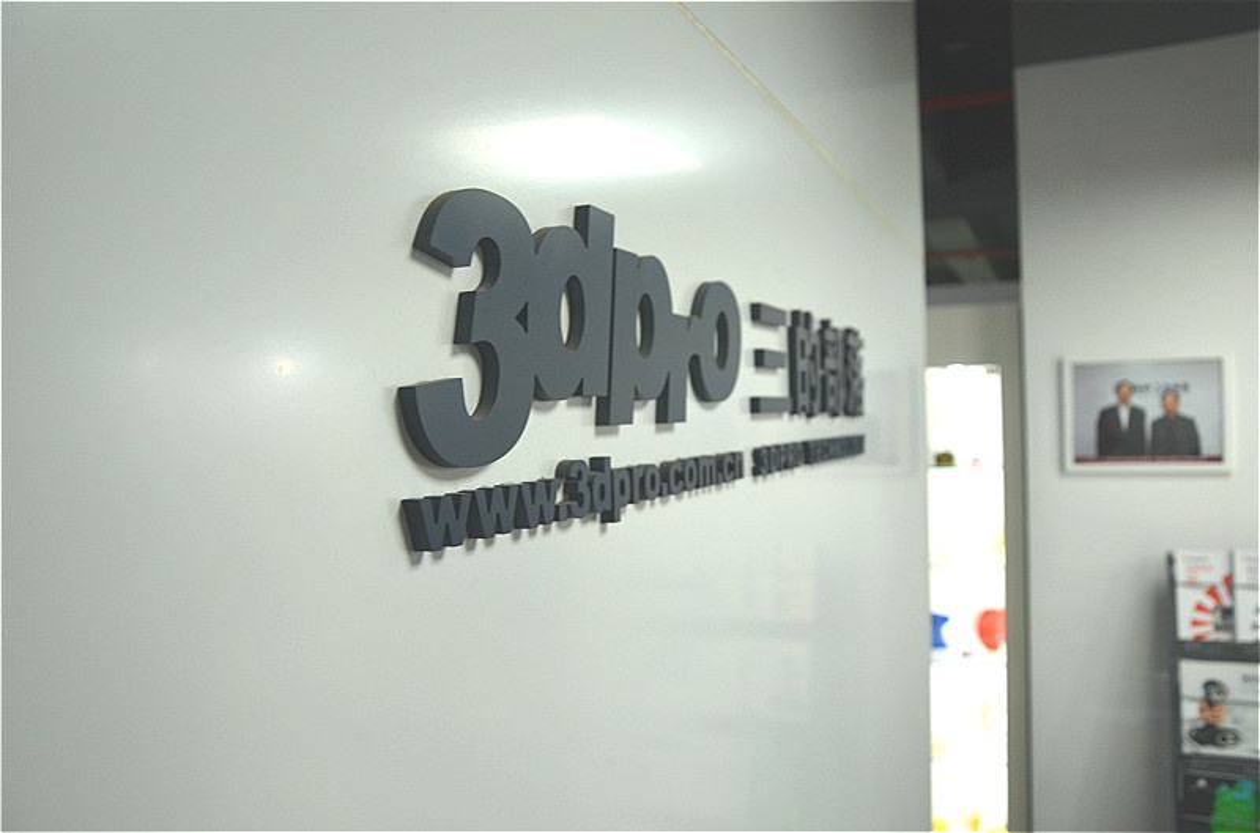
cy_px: 416
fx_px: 1100
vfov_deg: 41.5
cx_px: 630
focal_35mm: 32
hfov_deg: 59.6
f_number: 4.5
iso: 400
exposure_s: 1/80
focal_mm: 21
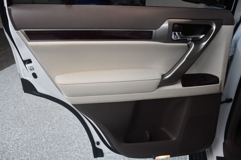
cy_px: 80
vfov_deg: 43.6
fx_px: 201
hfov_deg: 61.9
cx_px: 120
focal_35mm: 30
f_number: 3.5
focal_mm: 20
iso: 2000
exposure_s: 1/125
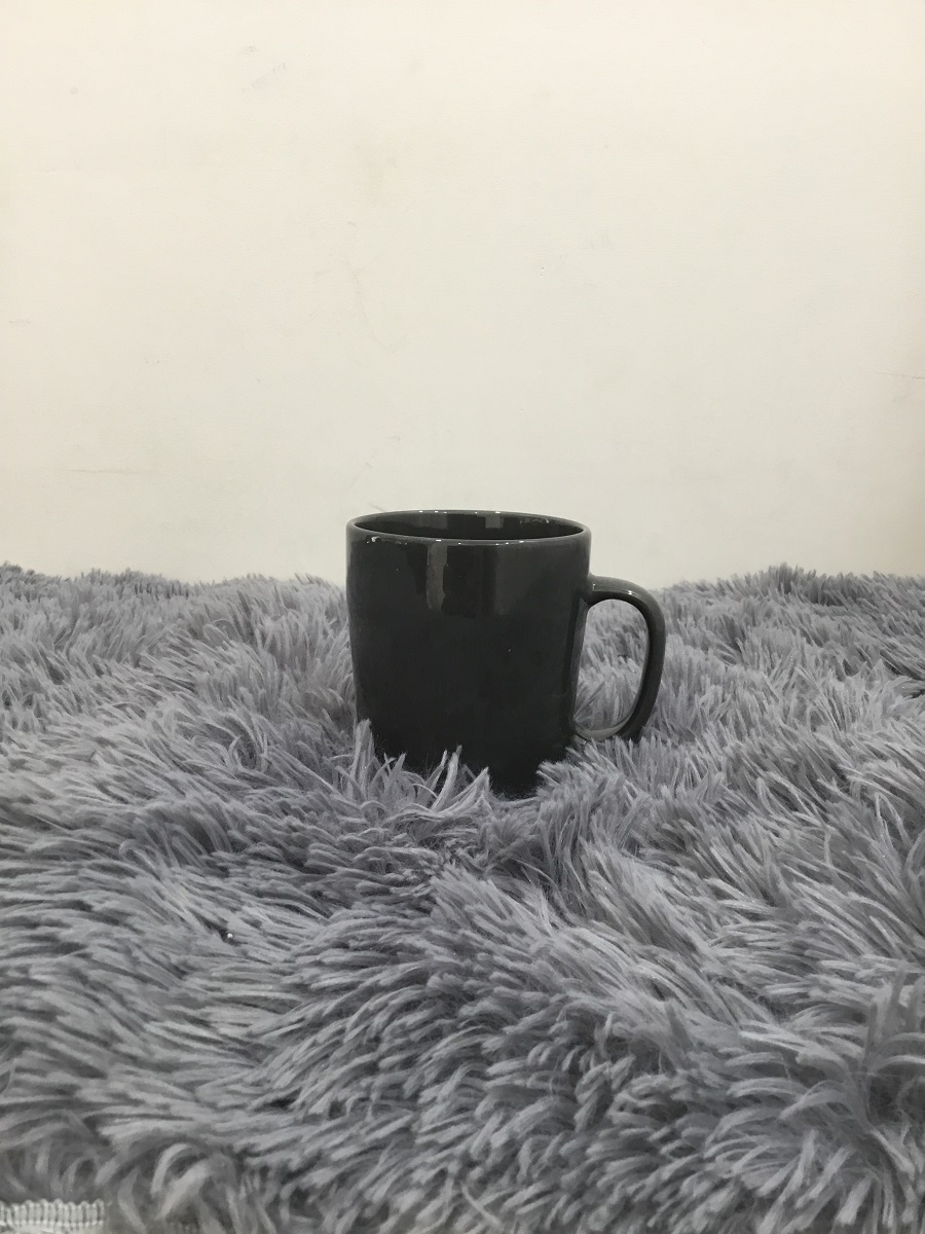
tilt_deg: -13.0
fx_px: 1104
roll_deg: -0.4
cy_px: 617
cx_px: 462
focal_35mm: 31
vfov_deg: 58.4
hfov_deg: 45.4
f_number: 2.4
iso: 80
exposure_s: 1/33
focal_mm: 3.3
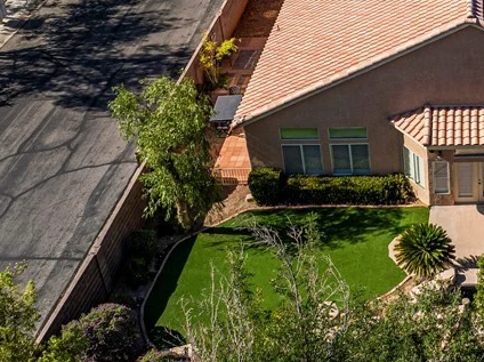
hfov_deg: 30.6
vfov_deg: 23.6
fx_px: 810
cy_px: -40
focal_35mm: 58
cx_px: 497
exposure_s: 1/320
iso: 130
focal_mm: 12.29
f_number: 2.8
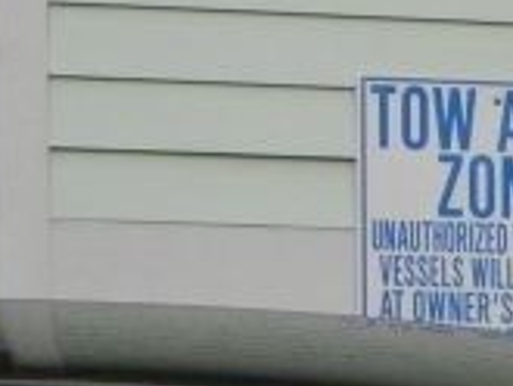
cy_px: 764
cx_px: 1269
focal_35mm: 251
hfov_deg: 7.3
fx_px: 3722
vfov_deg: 5.8
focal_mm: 8.2
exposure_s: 1/500
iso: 200
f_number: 4.5
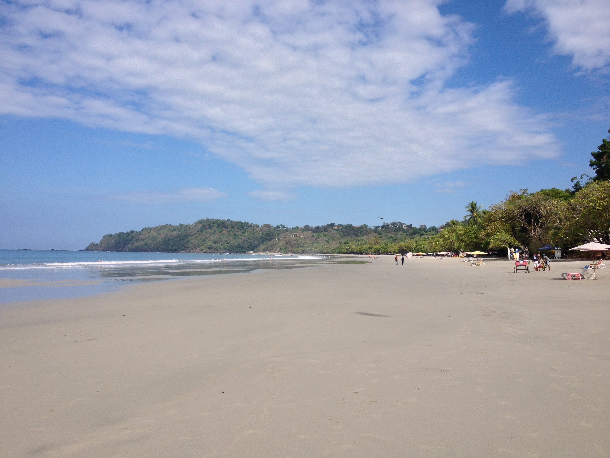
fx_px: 617
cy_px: 229
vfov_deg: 40.7
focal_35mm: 35
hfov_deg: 52.6
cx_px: 305
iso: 50
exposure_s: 1/2632
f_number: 2.4
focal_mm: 4.28
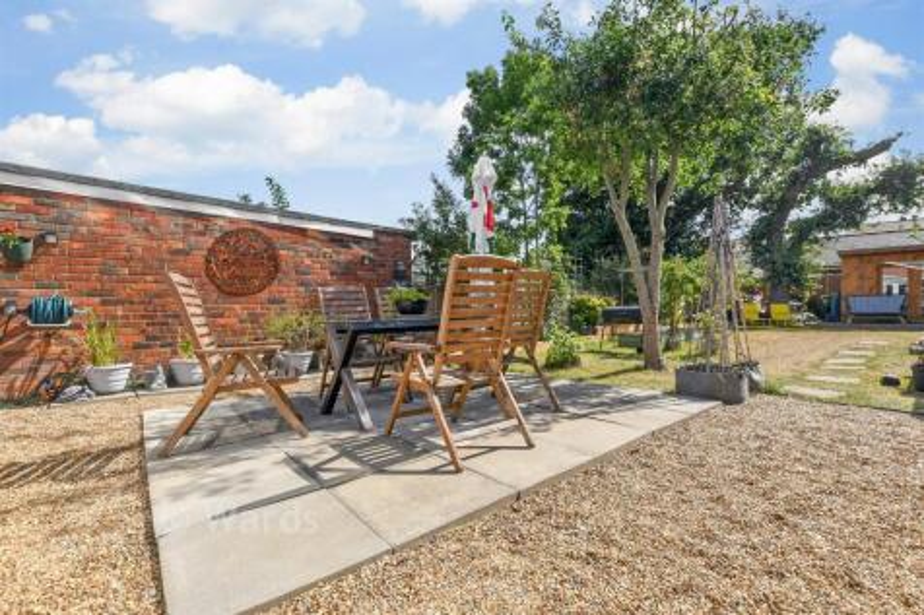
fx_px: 385
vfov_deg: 77.3
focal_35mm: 15
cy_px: 308
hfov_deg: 100.4
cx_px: 462
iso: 160
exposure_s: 1/400
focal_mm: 10
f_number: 8
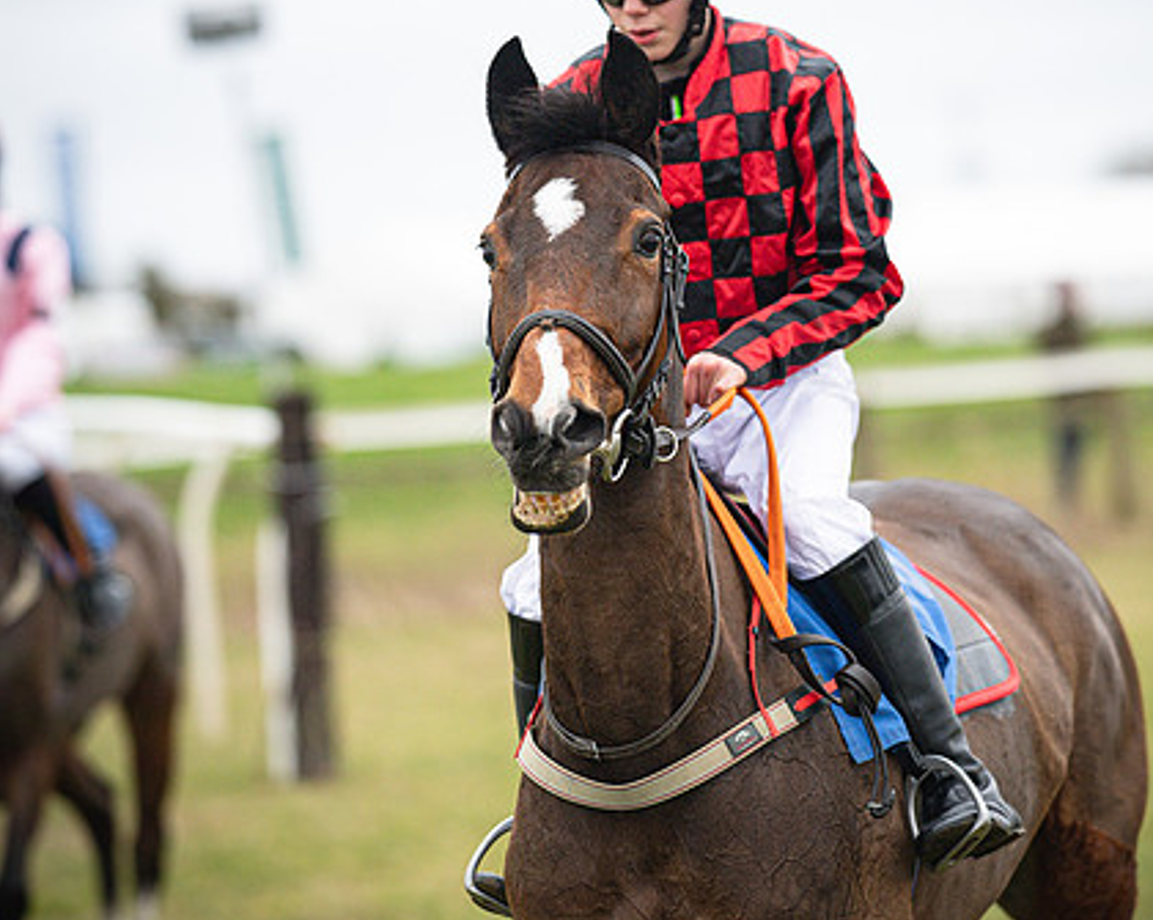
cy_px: 406
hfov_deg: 9.5
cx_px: 663
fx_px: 6953
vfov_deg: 7.6
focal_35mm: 204
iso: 640
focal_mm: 135
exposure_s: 1/1150
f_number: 2.2
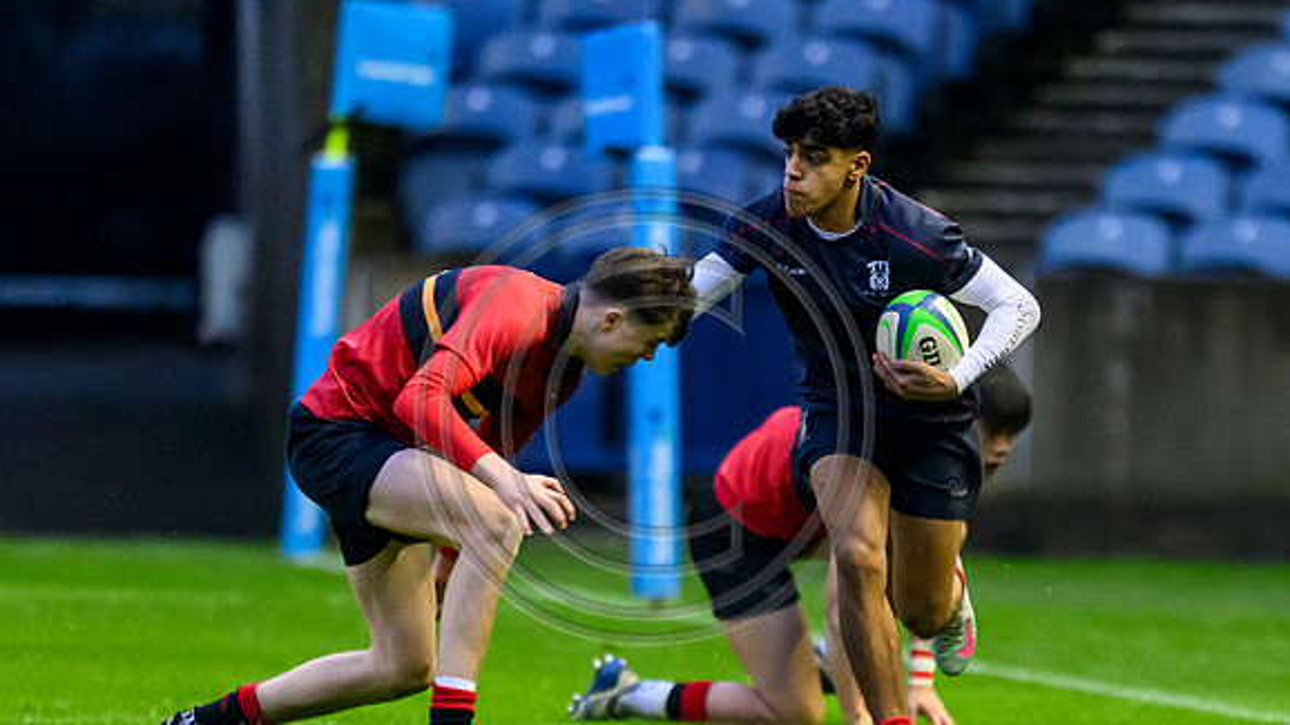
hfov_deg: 1.7
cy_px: 572
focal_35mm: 1298
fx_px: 44395
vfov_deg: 0.9
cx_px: 911
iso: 8000
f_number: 4
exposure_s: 1/1000
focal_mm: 560
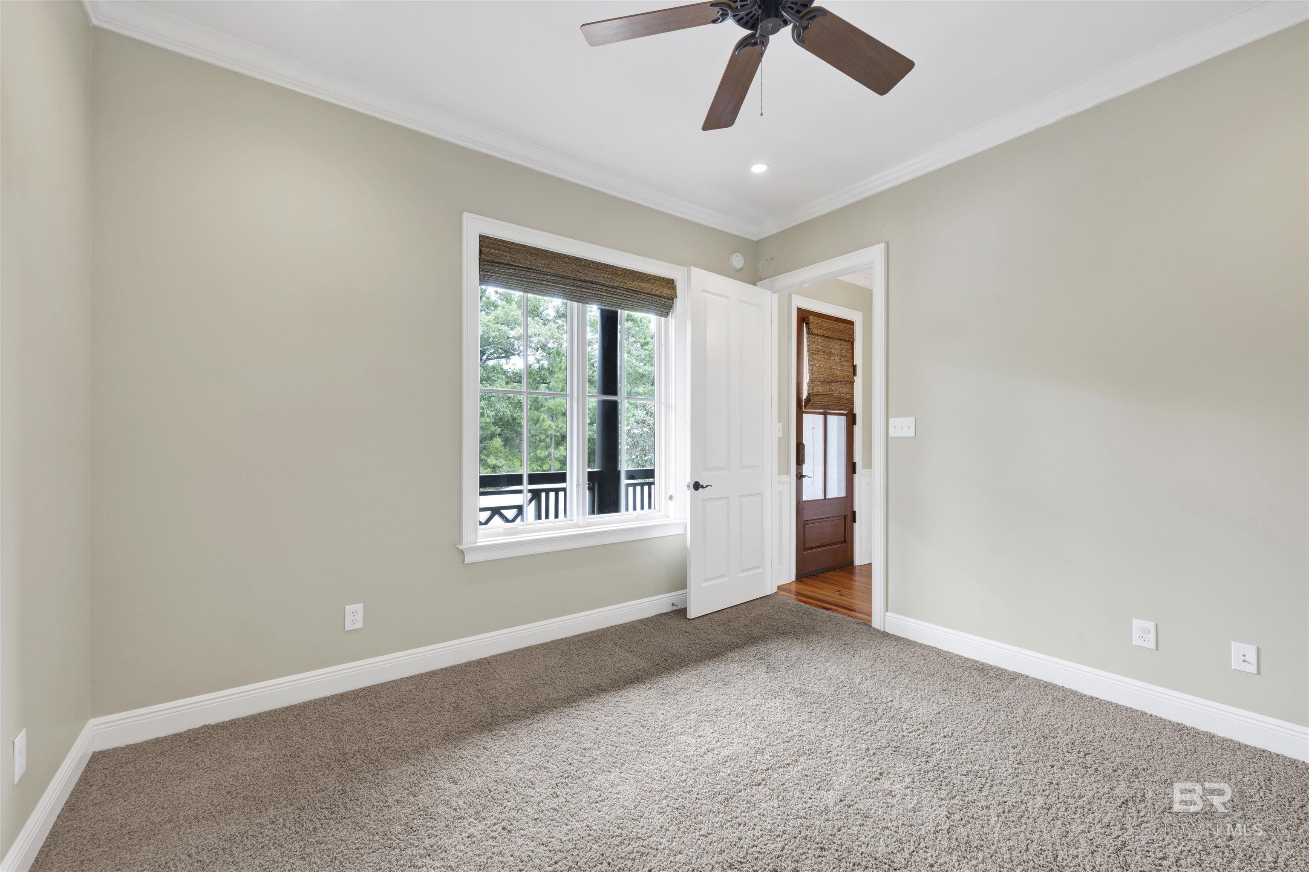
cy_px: 436
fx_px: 509
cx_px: 654
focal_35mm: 14
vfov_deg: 81.2
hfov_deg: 104.3
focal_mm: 14
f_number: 11
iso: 400
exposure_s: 1/5
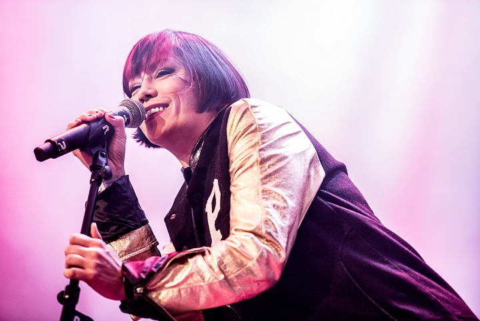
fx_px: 2401
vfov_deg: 7.6
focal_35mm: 180
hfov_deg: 11.4
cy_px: 160
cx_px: 240
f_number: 2.8
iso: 2500
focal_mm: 180
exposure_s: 1/80
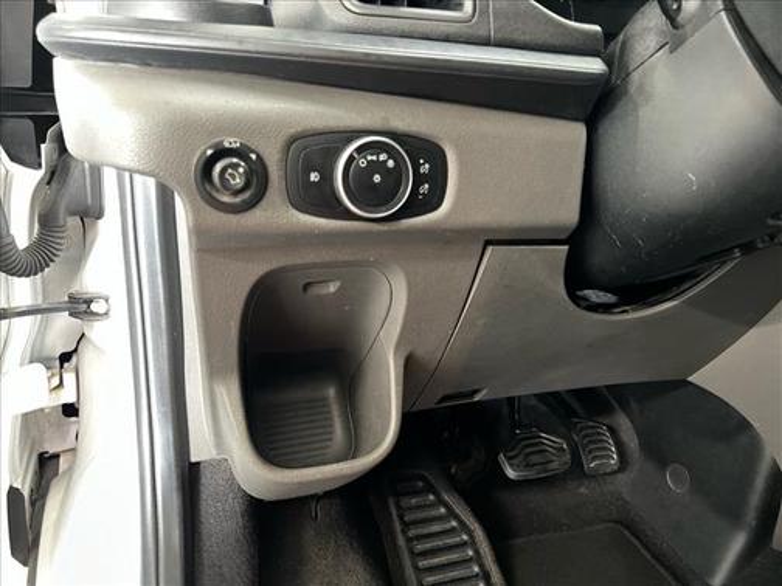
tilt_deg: -21.1
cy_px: 293
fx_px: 587
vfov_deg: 53.1
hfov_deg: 67.3
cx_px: 391
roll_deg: -4.0
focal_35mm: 26
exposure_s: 1/15
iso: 1250
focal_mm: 5.7
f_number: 1.5
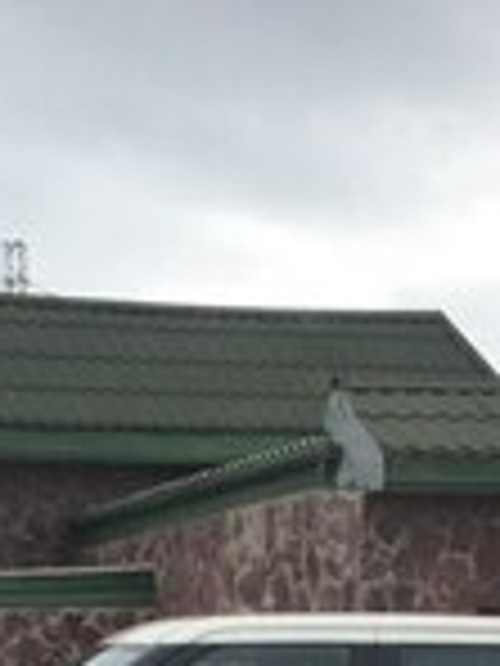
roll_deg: +1.0
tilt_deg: -13.6
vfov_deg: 17.8
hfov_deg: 15.2
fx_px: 1868
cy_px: 1044
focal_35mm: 97
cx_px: 270
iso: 32
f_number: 2.2
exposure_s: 1/805
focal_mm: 4.15
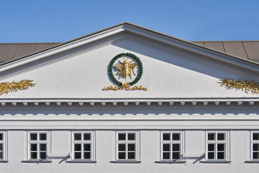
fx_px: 504
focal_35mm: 70
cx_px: 130
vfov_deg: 19.5
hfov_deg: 28.8
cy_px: 86
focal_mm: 70
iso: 400
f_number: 9.5
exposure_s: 1/1000
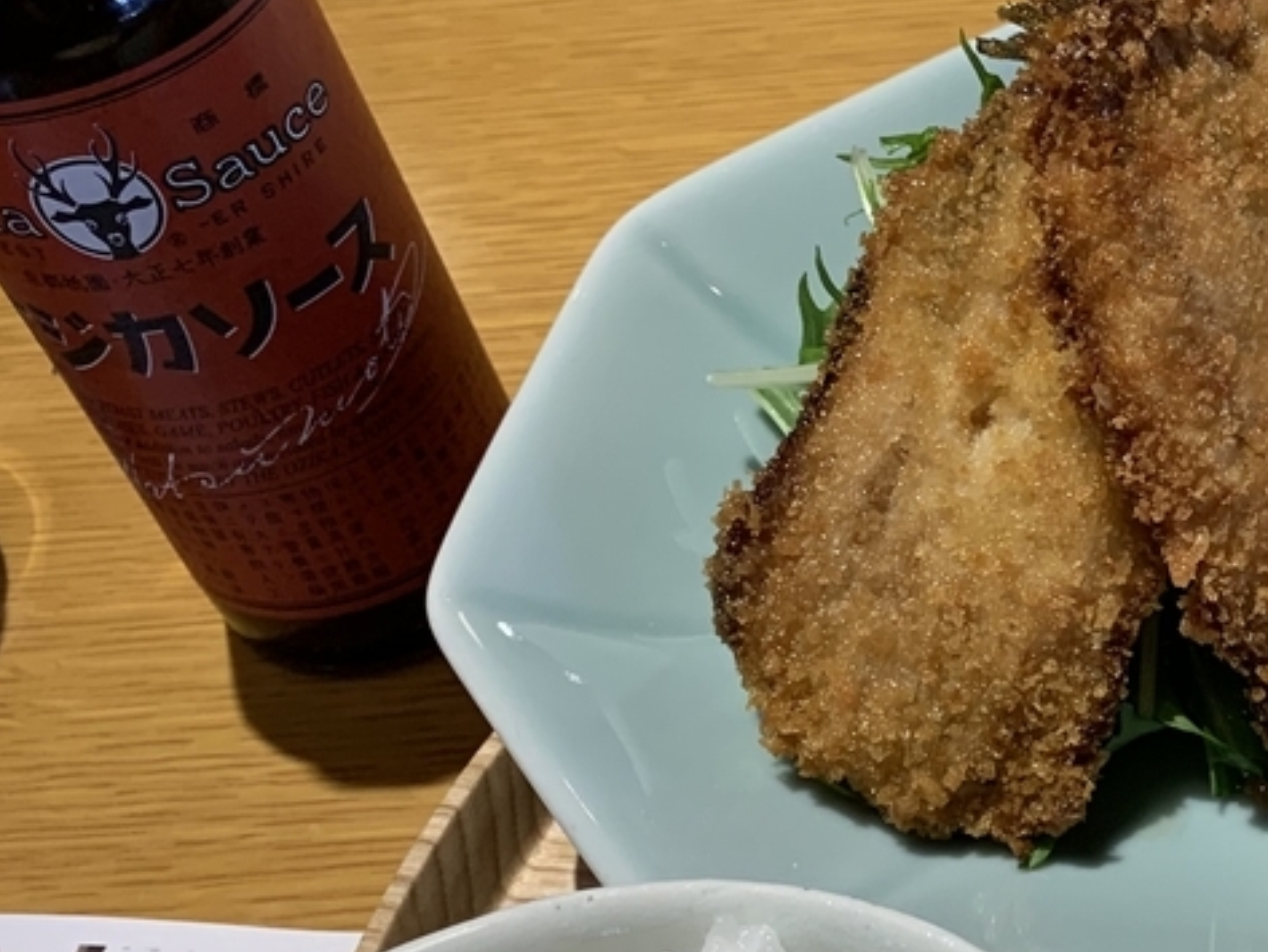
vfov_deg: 21.9
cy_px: 786
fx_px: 2418
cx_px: 1397
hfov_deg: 27.0
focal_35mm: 66
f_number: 1.8
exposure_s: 1/104
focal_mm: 4.25
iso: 100
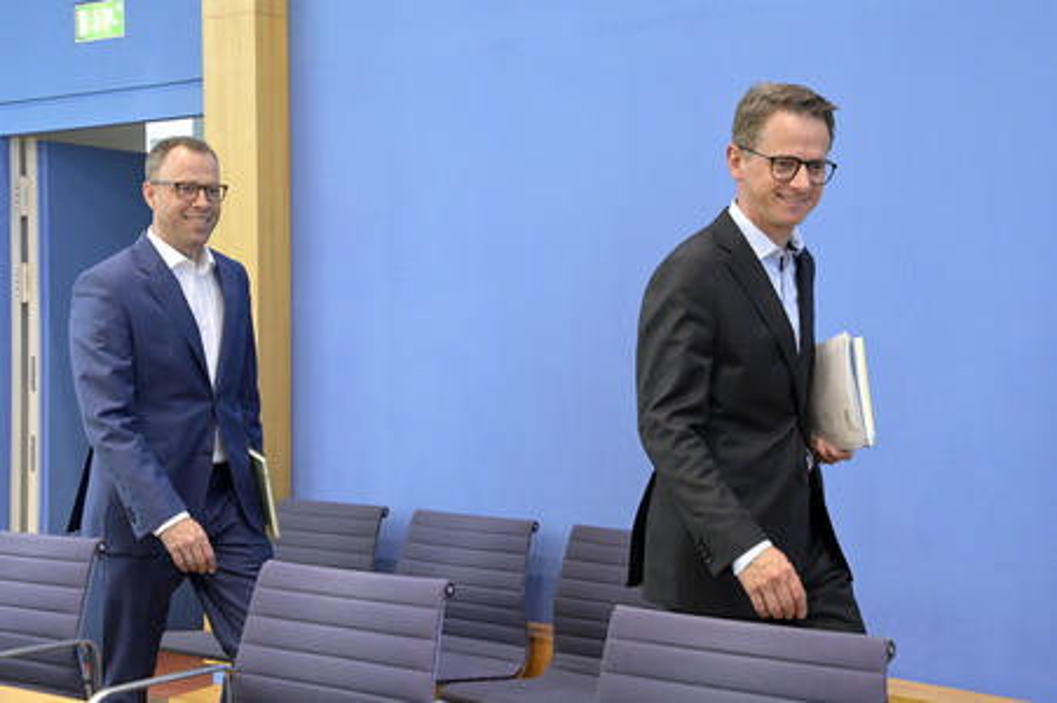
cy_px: 352
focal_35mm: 48
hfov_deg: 41.1
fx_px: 1408
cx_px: 528
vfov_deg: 28.0
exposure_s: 1/400
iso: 4000
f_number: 5.6
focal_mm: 48
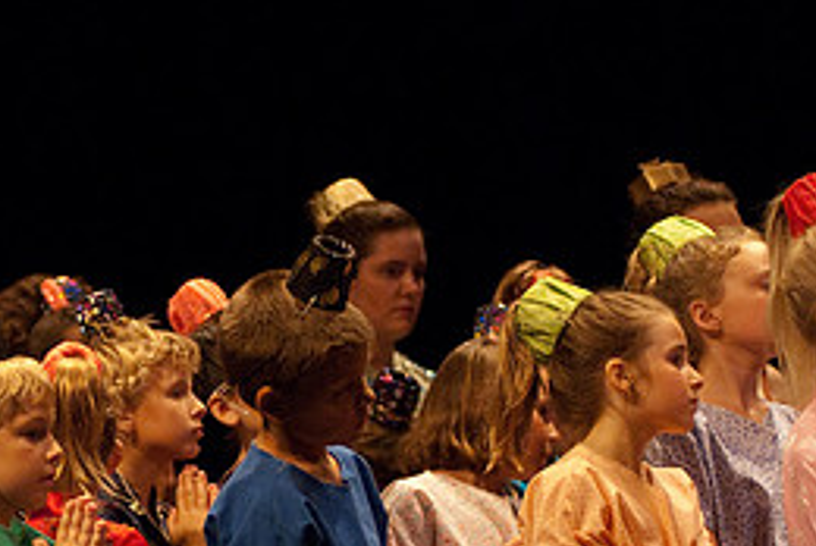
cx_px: 53
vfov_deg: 5.1
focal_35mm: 268
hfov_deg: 7.7
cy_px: 455
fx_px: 6081
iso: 1000
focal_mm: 80
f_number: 2.8
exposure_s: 1/200
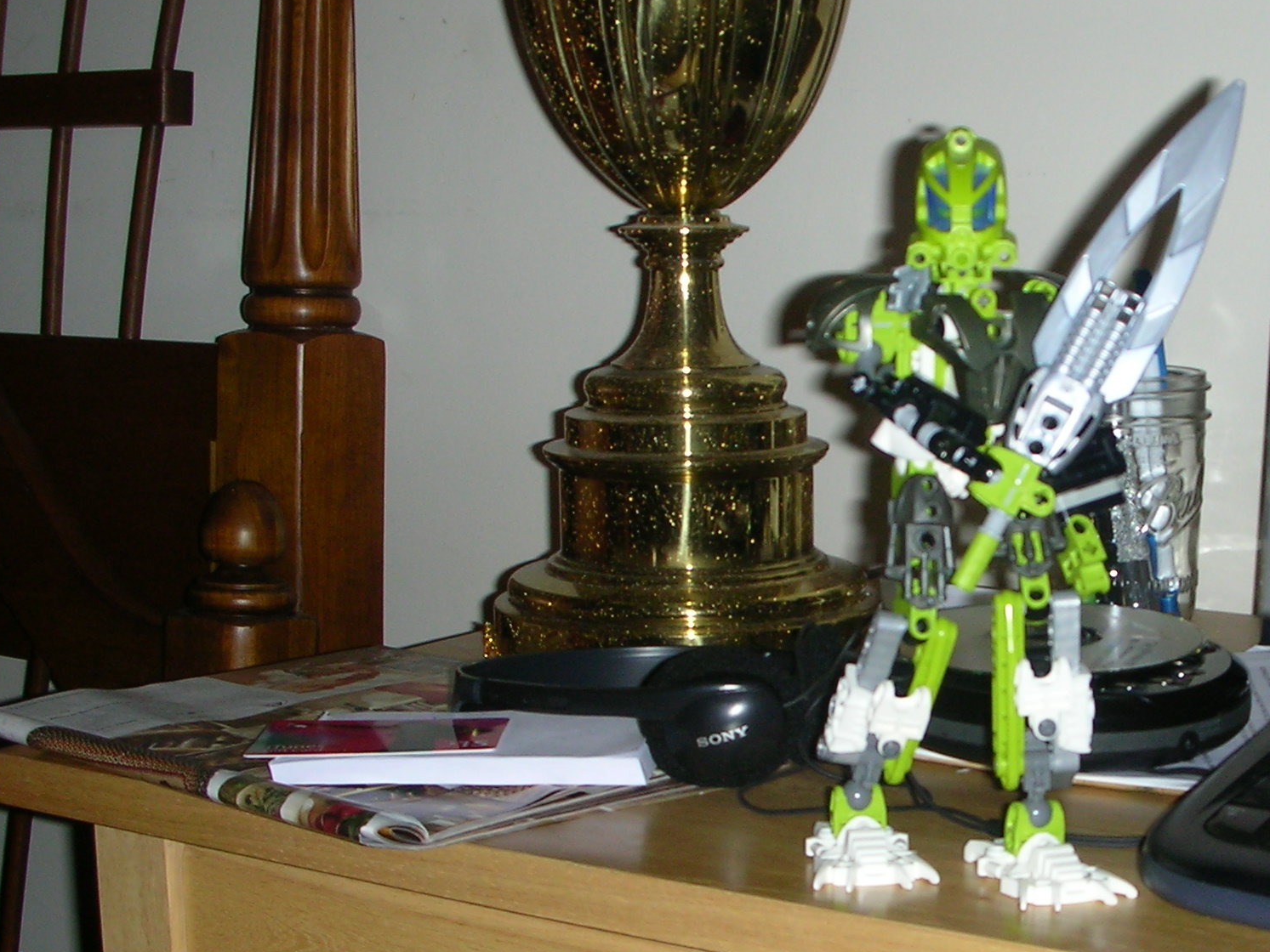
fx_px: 2422
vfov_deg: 22.2
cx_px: 930
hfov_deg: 29.0
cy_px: 627
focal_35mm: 66
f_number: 3
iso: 50
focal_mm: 5.8
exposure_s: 1/60.1
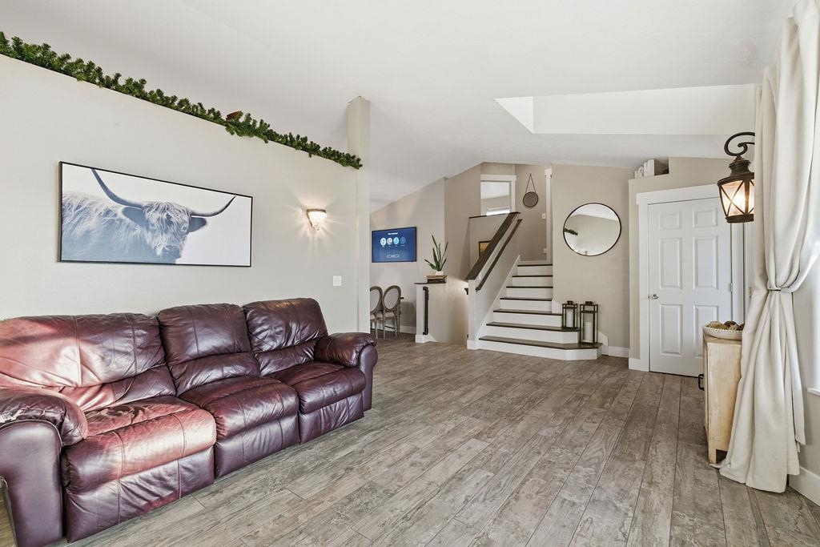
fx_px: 364
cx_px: 410
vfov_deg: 73.8
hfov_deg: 96.7
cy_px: 274
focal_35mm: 16
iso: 100
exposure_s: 1/20
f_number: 8
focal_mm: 16
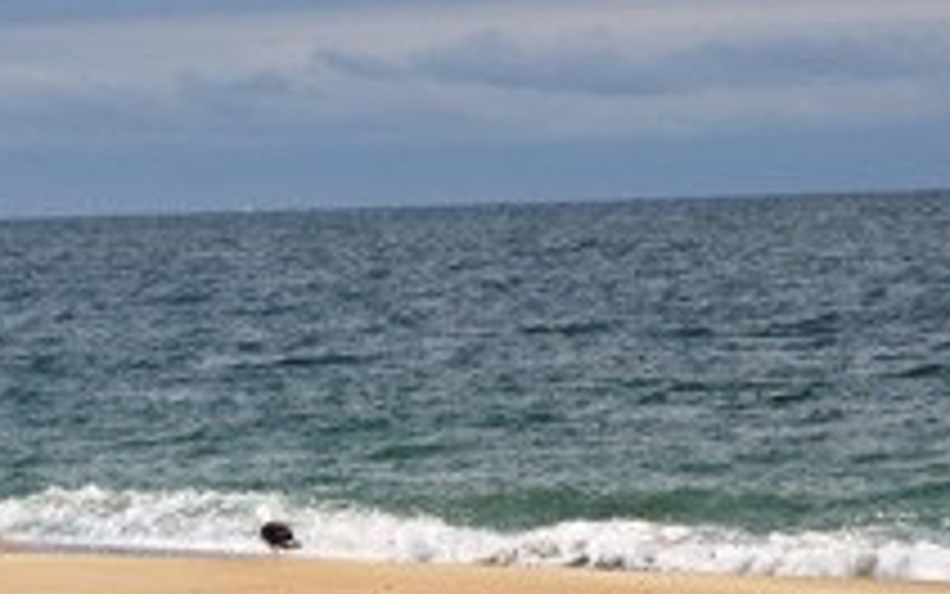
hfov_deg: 6.2
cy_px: 504
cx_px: 297
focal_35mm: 338
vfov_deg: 3.9
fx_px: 8753
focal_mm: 29.4
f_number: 4.1
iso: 50
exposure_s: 1/400
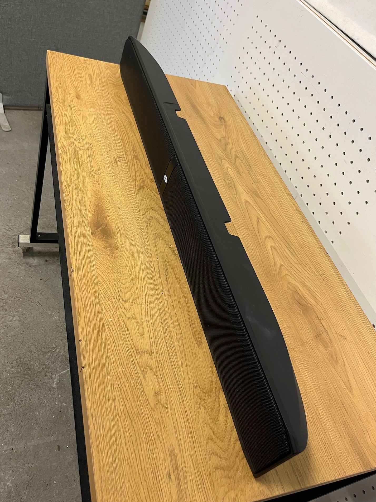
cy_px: 239
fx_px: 406
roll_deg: -26.0
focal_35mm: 28
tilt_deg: -43.1
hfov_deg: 49.7
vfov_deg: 63.4
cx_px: 177
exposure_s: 1/50
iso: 125
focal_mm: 5.1
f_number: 1.6
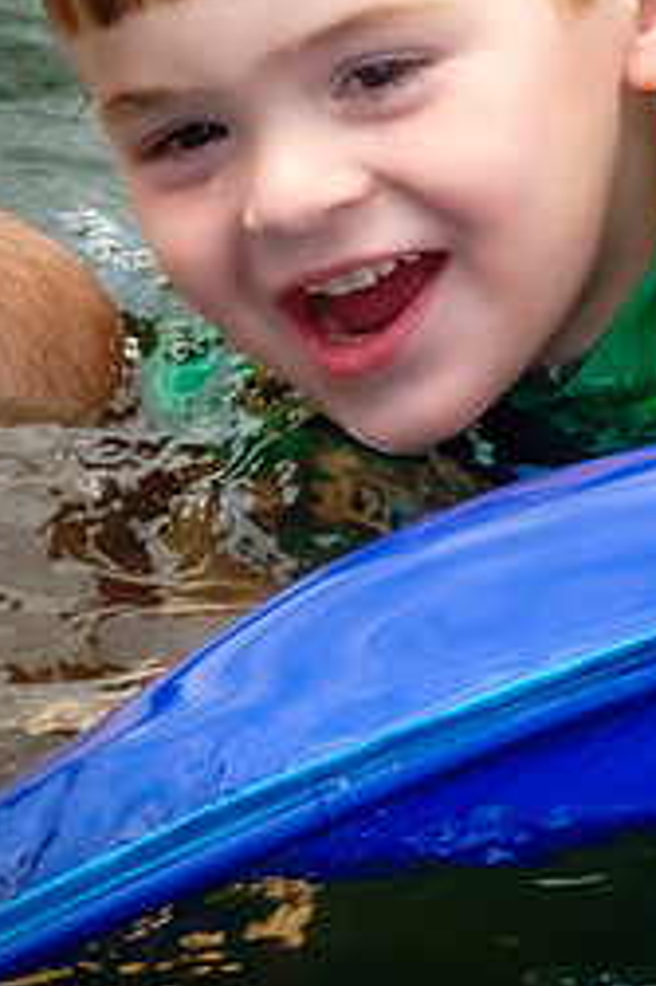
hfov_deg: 1.8
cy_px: 192
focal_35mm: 769
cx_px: 469
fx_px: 21047
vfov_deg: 2.7
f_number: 8
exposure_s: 1/1000
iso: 1250
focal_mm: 87.11
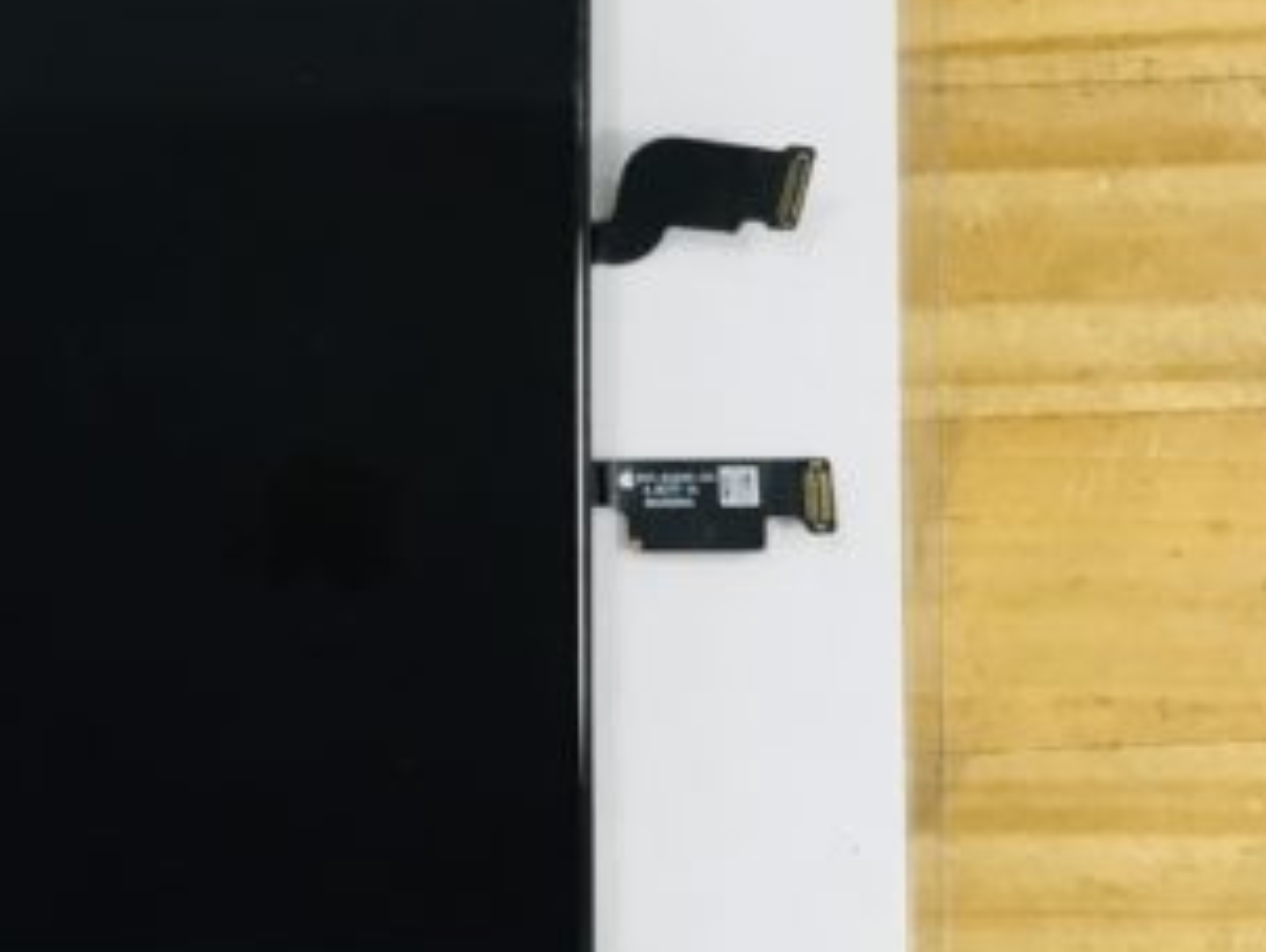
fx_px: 2818
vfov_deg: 18.9
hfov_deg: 23.3
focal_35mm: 77
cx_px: -218
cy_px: 161
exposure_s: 1/30
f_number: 2.4
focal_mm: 3.3
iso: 25
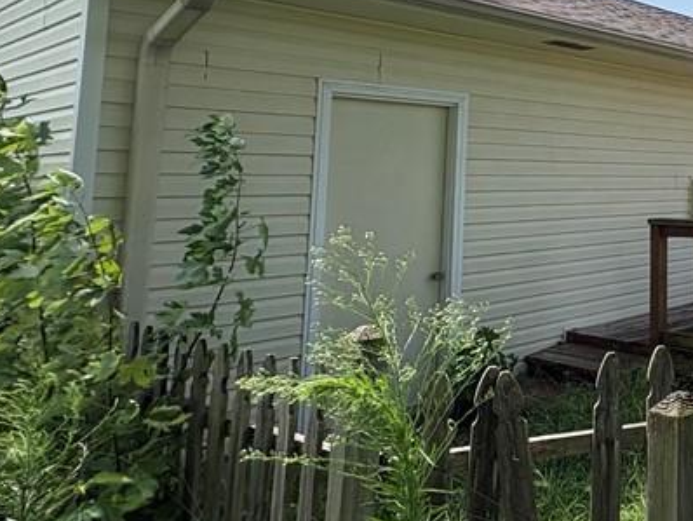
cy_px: 117
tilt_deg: +6.2
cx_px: 797
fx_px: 721
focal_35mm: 36
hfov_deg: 39.6
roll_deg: +0.3
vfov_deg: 38.4
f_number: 2.2
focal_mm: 2.22
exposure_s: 1/1637
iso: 64
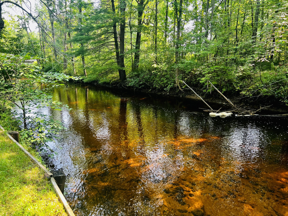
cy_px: 108
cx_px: 144
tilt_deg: -13.0
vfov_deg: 53.1
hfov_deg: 67.3
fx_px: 216
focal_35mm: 26
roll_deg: +1.2
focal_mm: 5.7
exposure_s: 1/121
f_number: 1.5
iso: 50
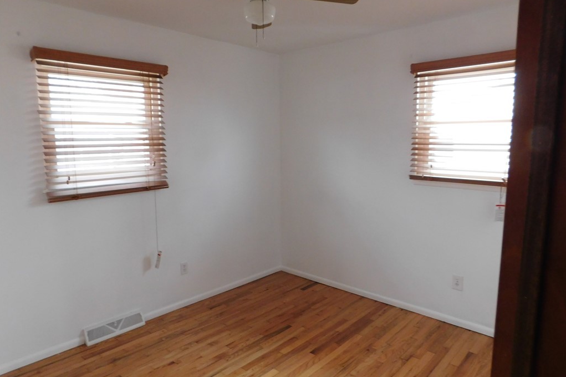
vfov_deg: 53.1
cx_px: 283
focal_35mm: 24
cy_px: 188
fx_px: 377
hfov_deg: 73.8
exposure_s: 1/30
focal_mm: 4
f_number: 3
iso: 320
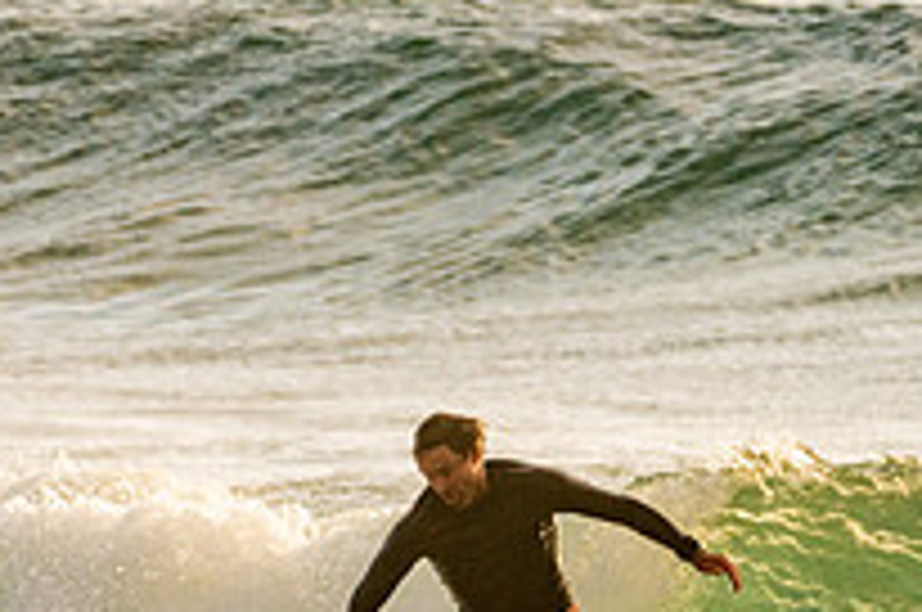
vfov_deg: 0.8
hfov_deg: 1.2
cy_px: 694
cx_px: 364
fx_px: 44442
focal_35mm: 1738
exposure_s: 1/500
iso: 360
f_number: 5.6
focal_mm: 500
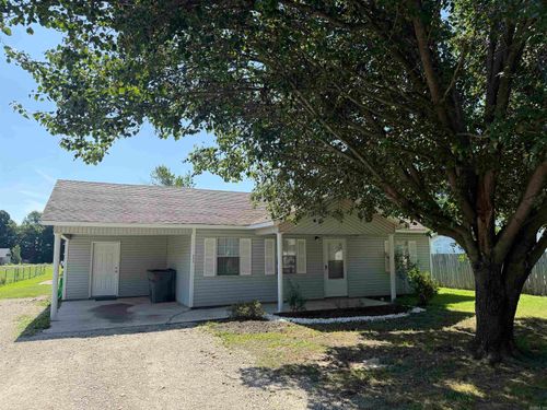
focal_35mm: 24
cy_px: 205
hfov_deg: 71.6
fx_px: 379
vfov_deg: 56.8
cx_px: 274
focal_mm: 6.76
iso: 100
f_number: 1.78
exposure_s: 1/2370
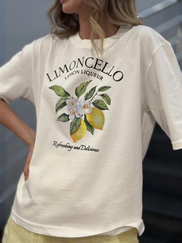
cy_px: 122
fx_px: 336
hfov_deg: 30.3
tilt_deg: -2.9
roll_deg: -0.7
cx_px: 91
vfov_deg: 39.6
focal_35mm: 48
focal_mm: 6.86
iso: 100
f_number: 1.78
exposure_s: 1/50
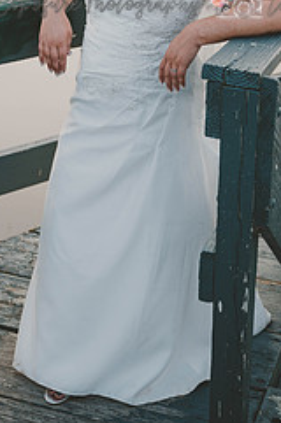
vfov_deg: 24.3
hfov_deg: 16.6
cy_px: 70
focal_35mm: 82
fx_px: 963
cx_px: 138
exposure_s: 1/200
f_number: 2.8
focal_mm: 44
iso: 400
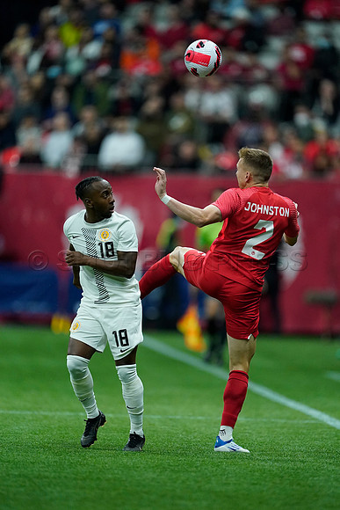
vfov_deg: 3.4
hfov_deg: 2.3
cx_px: 170
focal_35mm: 600
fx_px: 8494
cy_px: 255
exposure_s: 1/1600
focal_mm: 600
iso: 5000
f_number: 4
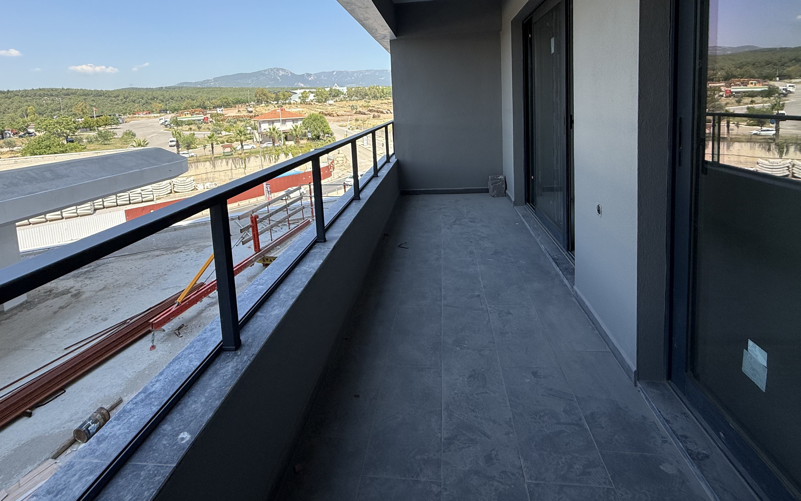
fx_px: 393
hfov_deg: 91.1
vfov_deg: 62.4
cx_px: 397
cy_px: 144
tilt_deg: -5.2
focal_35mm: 18
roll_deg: +3.1
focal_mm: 2.22
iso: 50
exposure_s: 1/942
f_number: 2.2
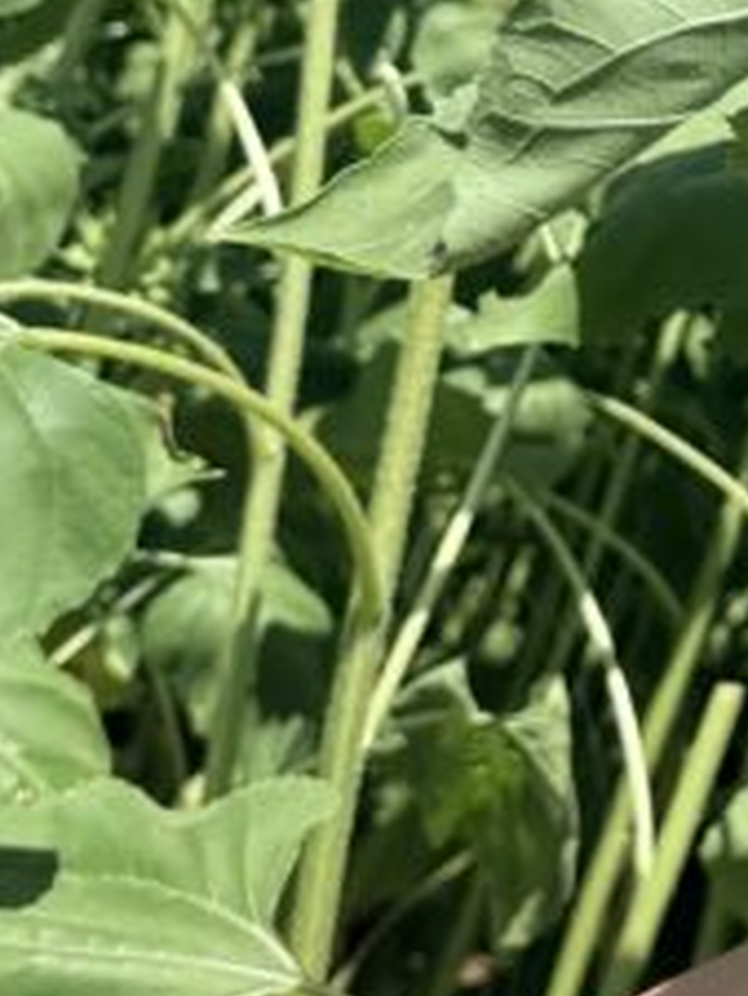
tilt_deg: +11.3
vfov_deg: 17.8
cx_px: 1292
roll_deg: -17.8
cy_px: 102
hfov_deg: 12.5
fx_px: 3137
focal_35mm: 109
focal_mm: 6.76
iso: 80
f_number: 1.78
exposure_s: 1/2611
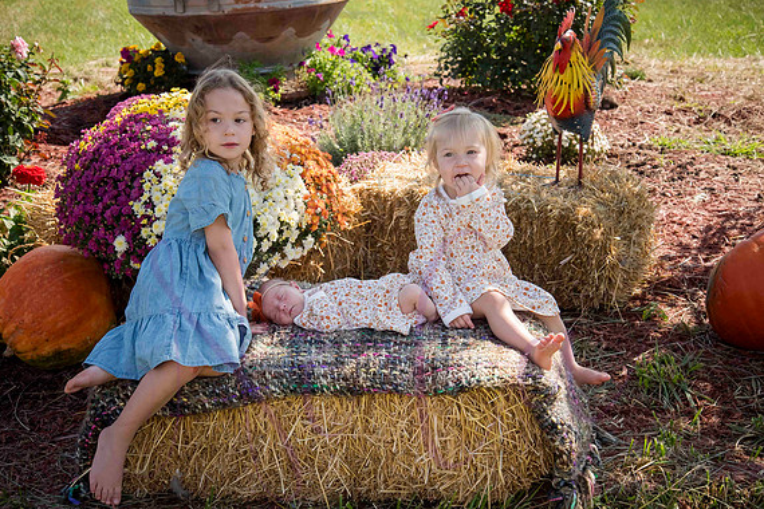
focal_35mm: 57
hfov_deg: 35.1
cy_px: 258
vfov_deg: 23.8
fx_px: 1210
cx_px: 377
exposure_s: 1/500
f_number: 8
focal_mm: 56
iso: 400
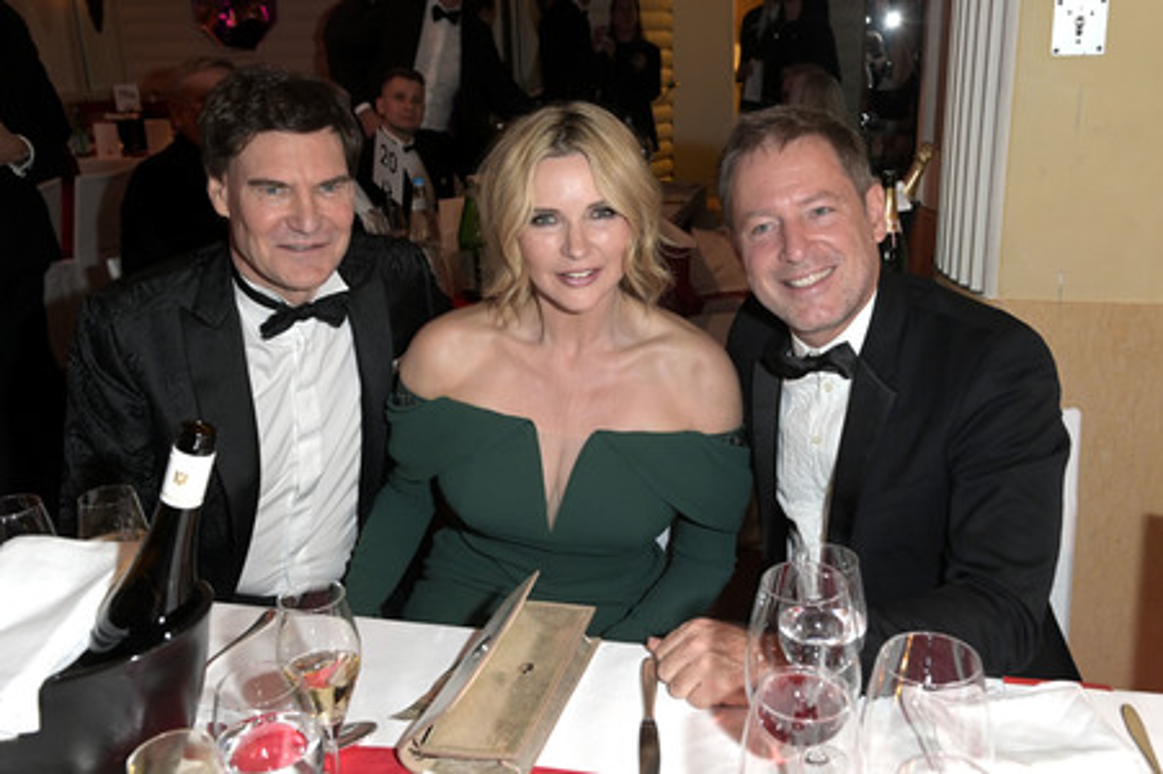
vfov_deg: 42.3
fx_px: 1001
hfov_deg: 60.3
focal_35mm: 31
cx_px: 582
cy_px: 387
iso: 3200
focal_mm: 31
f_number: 5.6
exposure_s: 1/125
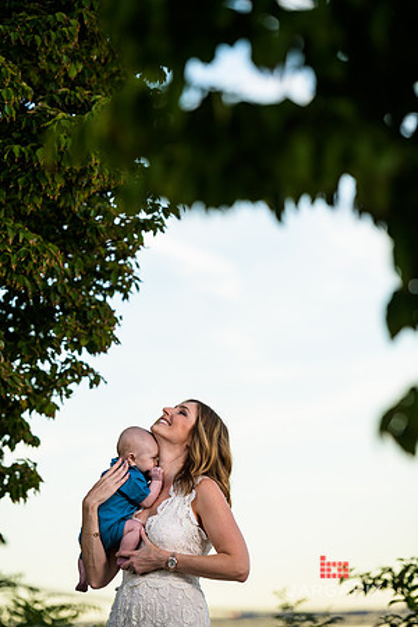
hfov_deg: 9.8
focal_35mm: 140
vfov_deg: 14.7
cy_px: 314
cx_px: 209
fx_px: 2438
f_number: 4
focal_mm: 140
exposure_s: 1/250
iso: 200
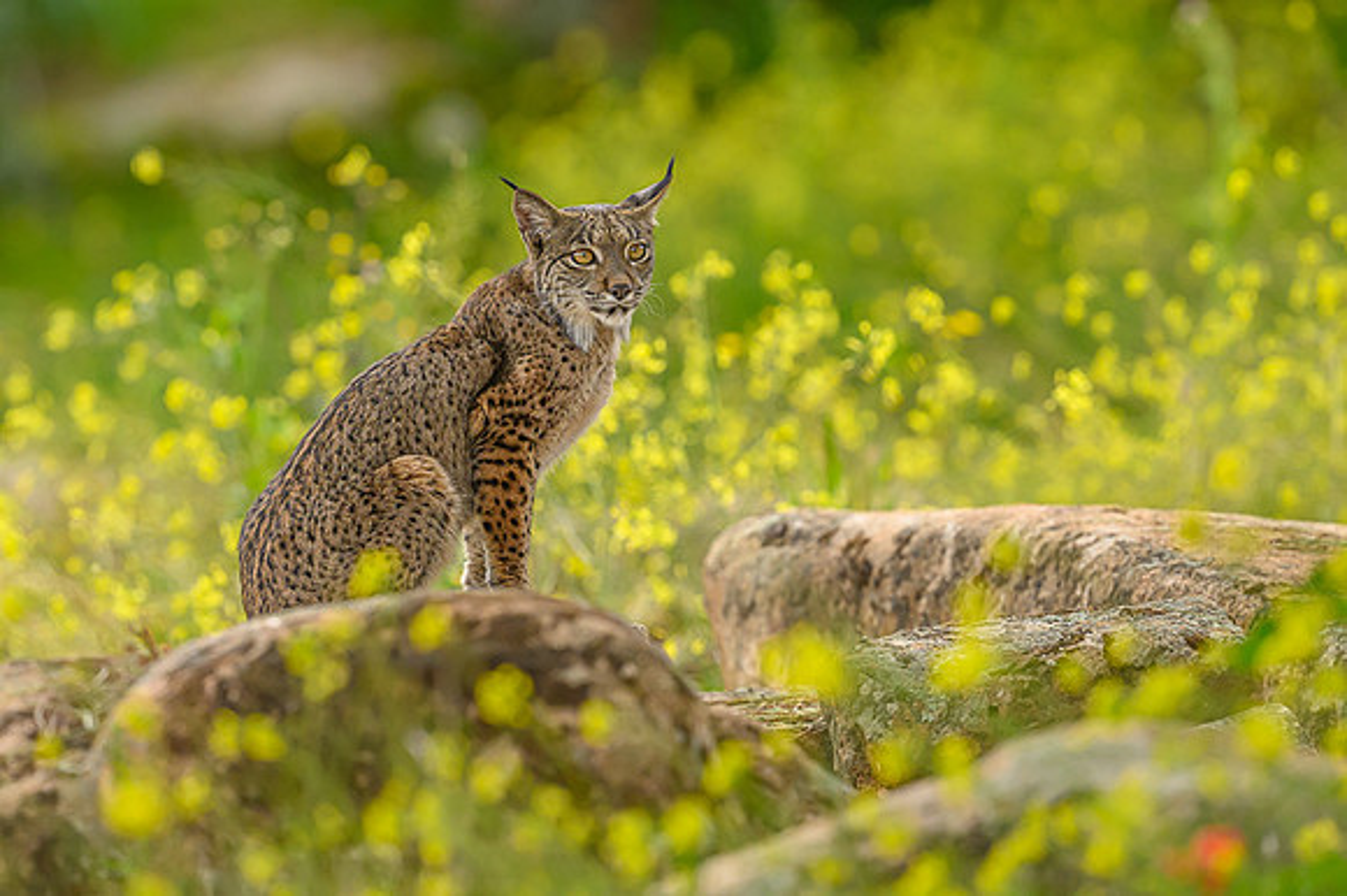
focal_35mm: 579
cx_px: 607
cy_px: 248
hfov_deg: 3.6
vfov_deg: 2.4
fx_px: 21640
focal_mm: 400
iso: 1000
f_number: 4
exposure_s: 1/2000
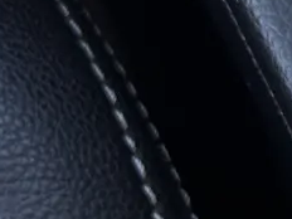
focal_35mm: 298
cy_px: 182
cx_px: 789
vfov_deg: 5.0
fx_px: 2514
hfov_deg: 6.2
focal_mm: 6.76
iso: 80
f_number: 1.78
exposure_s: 1/140
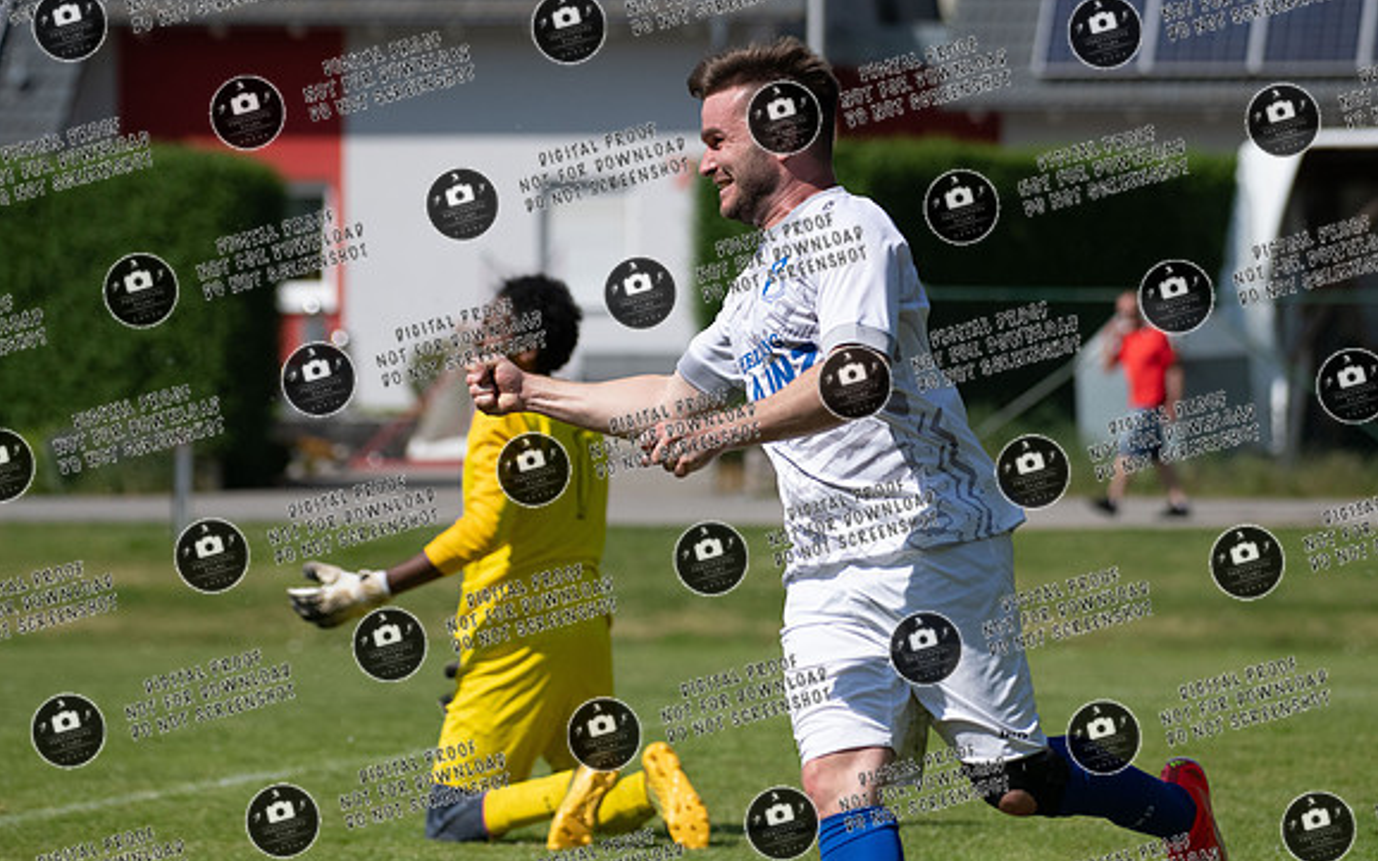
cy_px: 320
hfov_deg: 8.6
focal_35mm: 245
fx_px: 9199
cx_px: 825
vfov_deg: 5.4
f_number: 5.6
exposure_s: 1/8000
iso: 800
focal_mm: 200
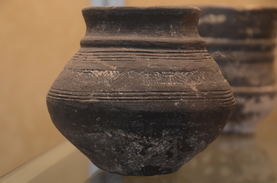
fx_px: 898
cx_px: 138
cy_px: 92
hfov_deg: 17.5
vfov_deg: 11.6
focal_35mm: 117
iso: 1000
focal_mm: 78
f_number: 5.3
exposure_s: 1/160
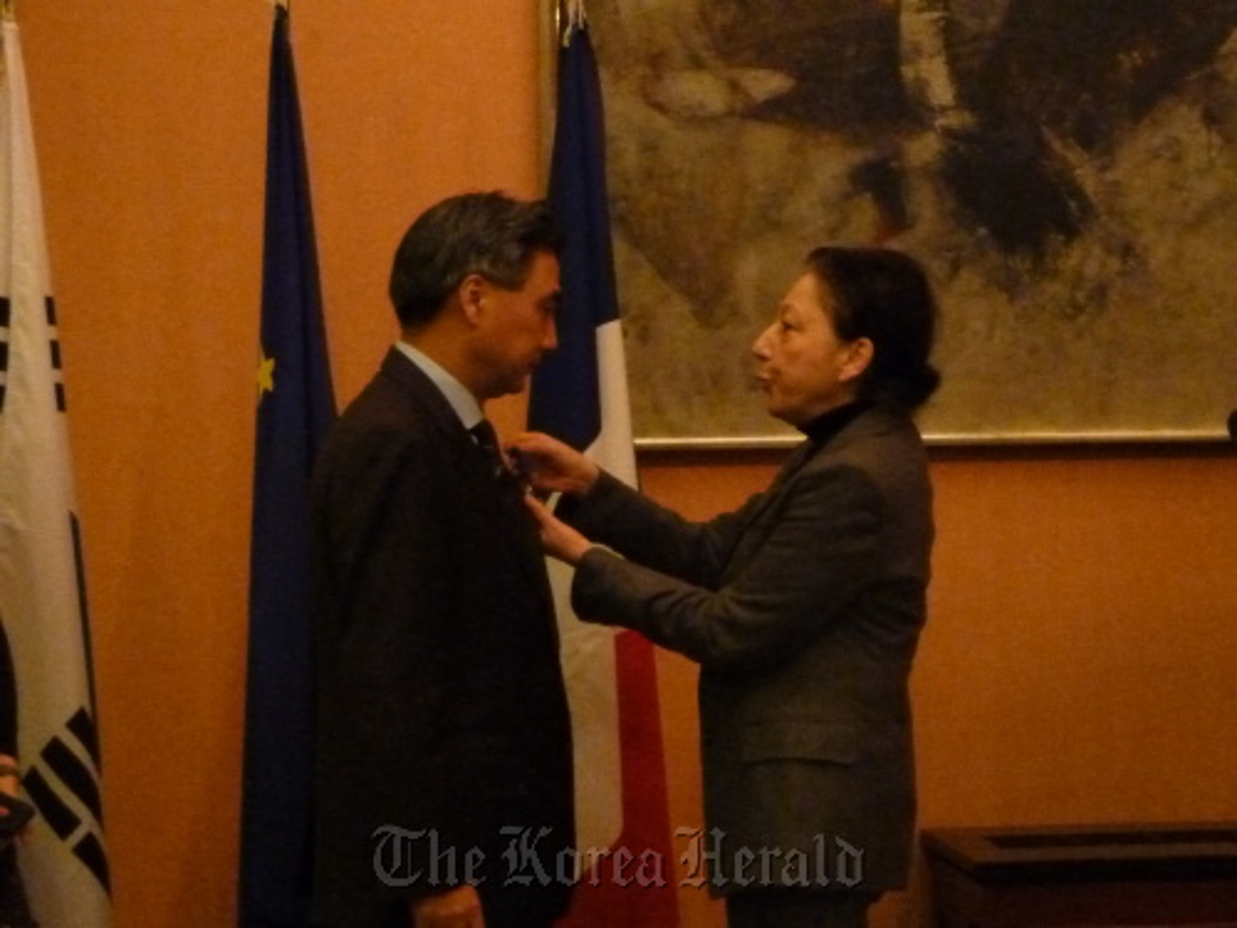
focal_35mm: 90
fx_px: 3216
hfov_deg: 21.8
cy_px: 464
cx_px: 618
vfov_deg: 16.4
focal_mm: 14.7
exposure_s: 1/15
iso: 1600
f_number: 4.3
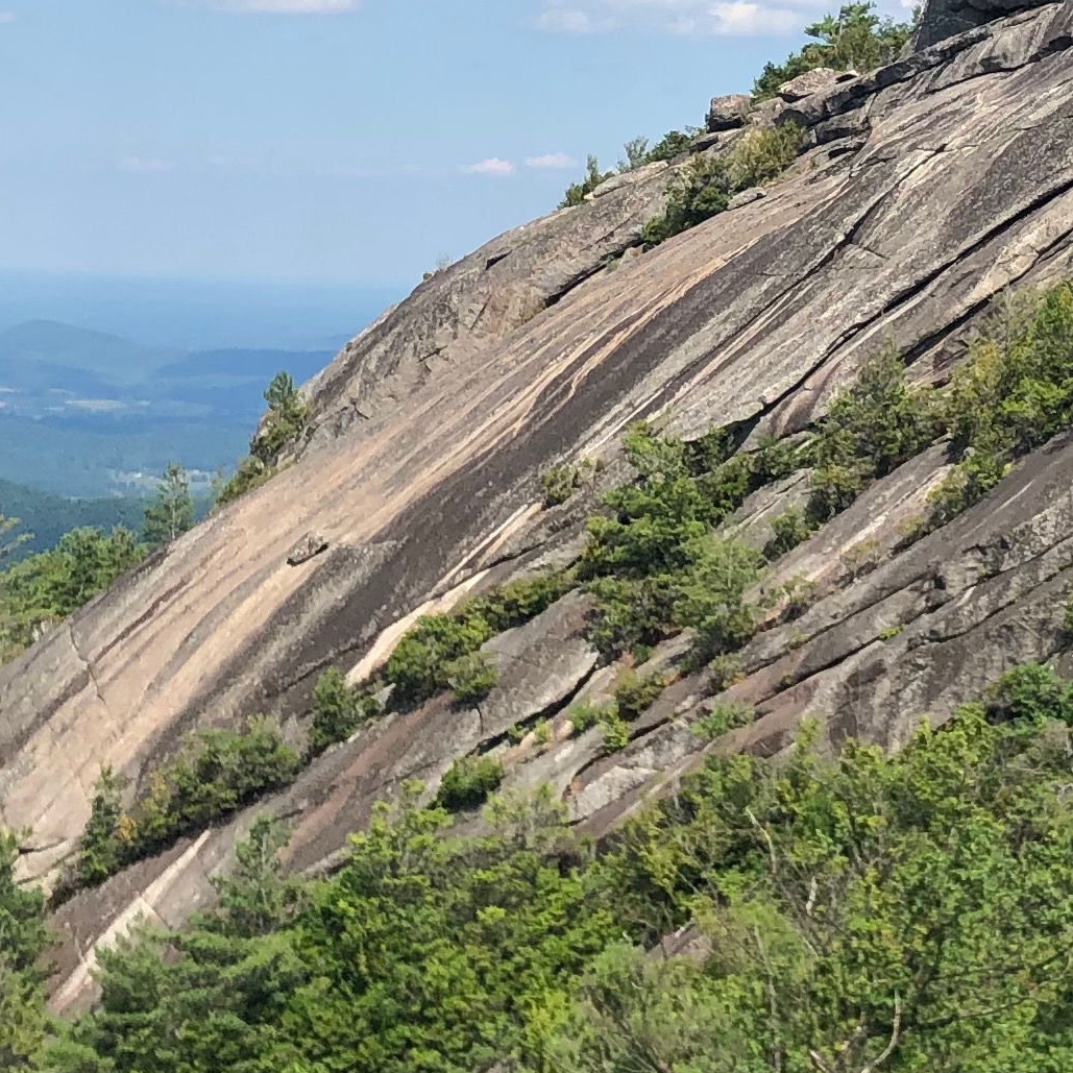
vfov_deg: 17.7
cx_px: 924
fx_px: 3402
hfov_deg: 17.7
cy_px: 149
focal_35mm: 97
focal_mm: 3.99
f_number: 1.8
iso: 20
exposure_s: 1/2315
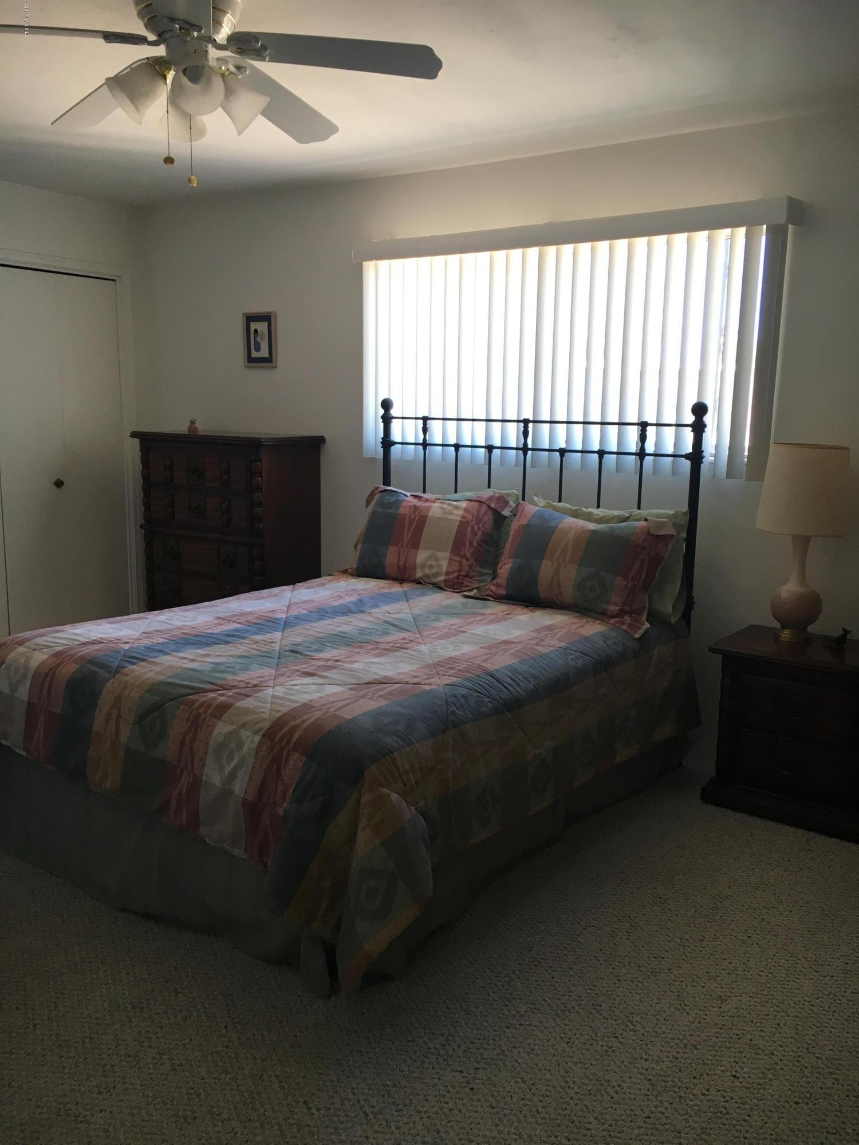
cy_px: 572
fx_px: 960
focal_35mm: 29
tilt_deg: -9.7
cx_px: 430
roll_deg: -0.7
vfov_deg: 61.7
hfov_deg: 48.2
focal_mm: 4.15
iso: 25
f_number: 2.2
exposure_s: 1/30
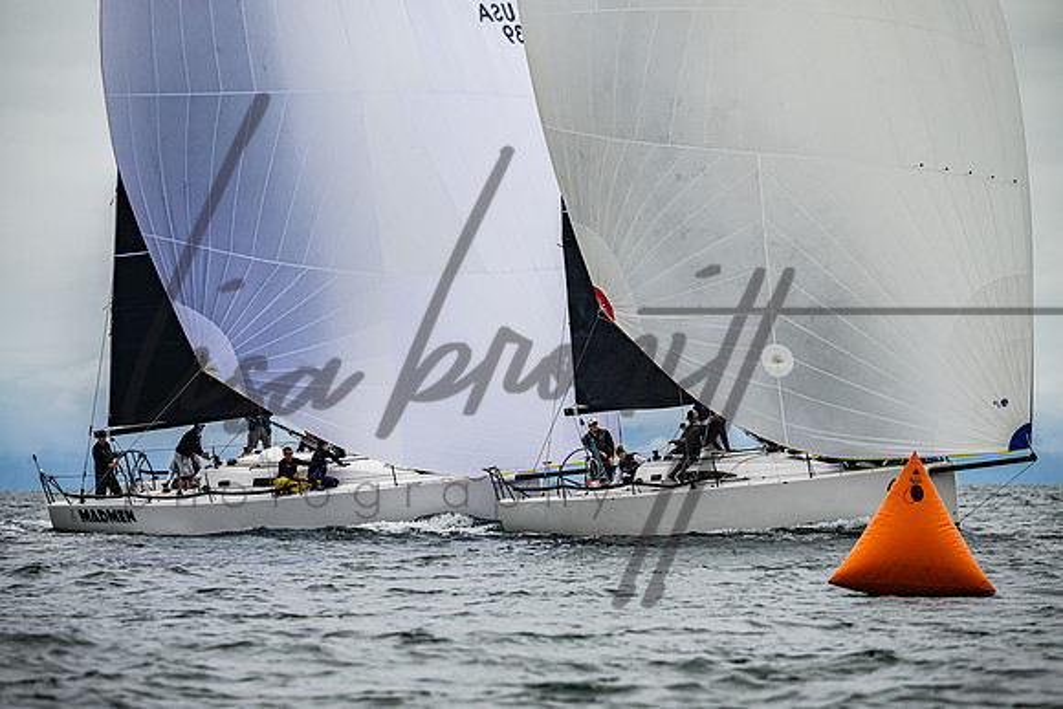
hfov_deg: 6.9
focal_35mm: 300
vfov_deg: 4.6
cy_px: 366
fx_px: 8856
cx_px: 522
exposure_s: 1/5000
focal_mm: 280
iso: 400
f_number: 6.3
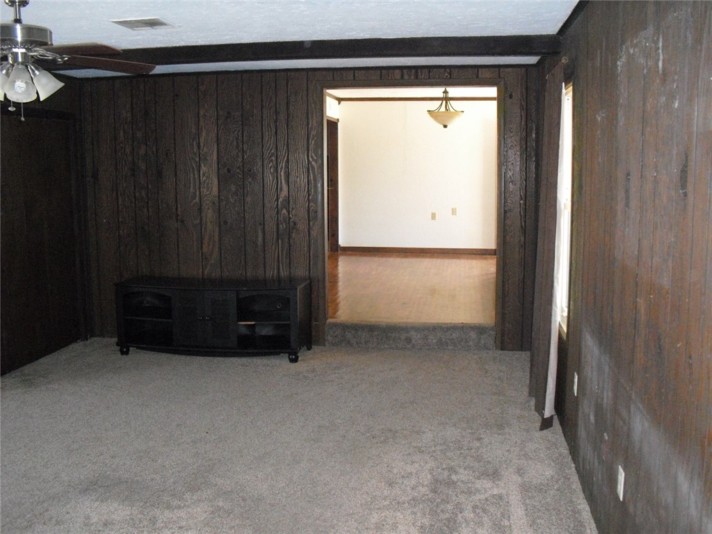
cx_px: 356
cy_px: 267
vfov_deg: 39.7
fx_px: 740
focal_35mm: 36
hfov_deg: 51.4
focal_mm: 6.3
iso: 800
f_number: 3.1
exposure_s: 1/60
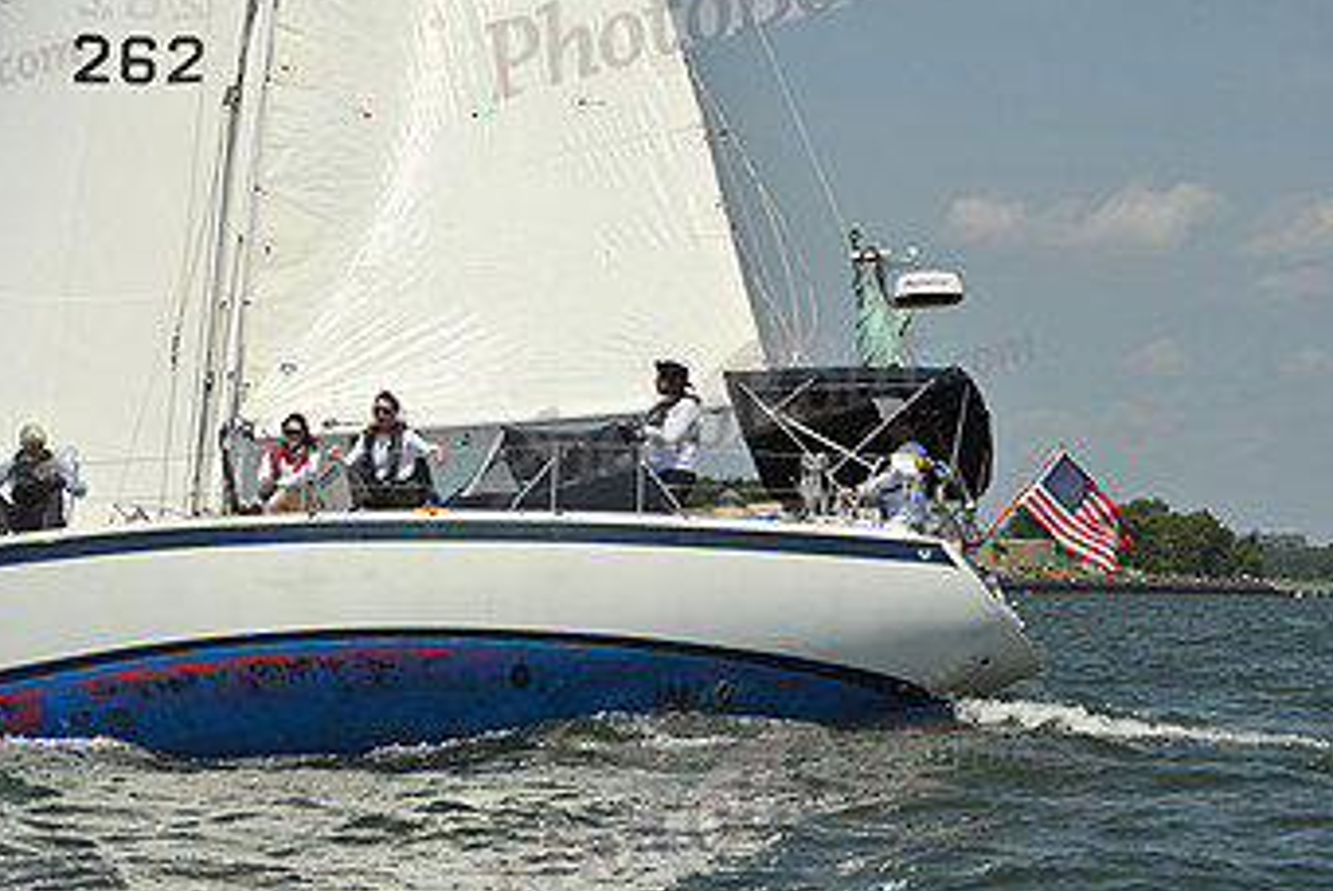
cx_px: 285
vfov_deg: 11.5
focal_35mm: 119
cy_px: 256
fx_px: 4410
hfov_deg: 17.1
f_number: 14
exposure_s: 1/1250
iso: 320
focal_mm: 70
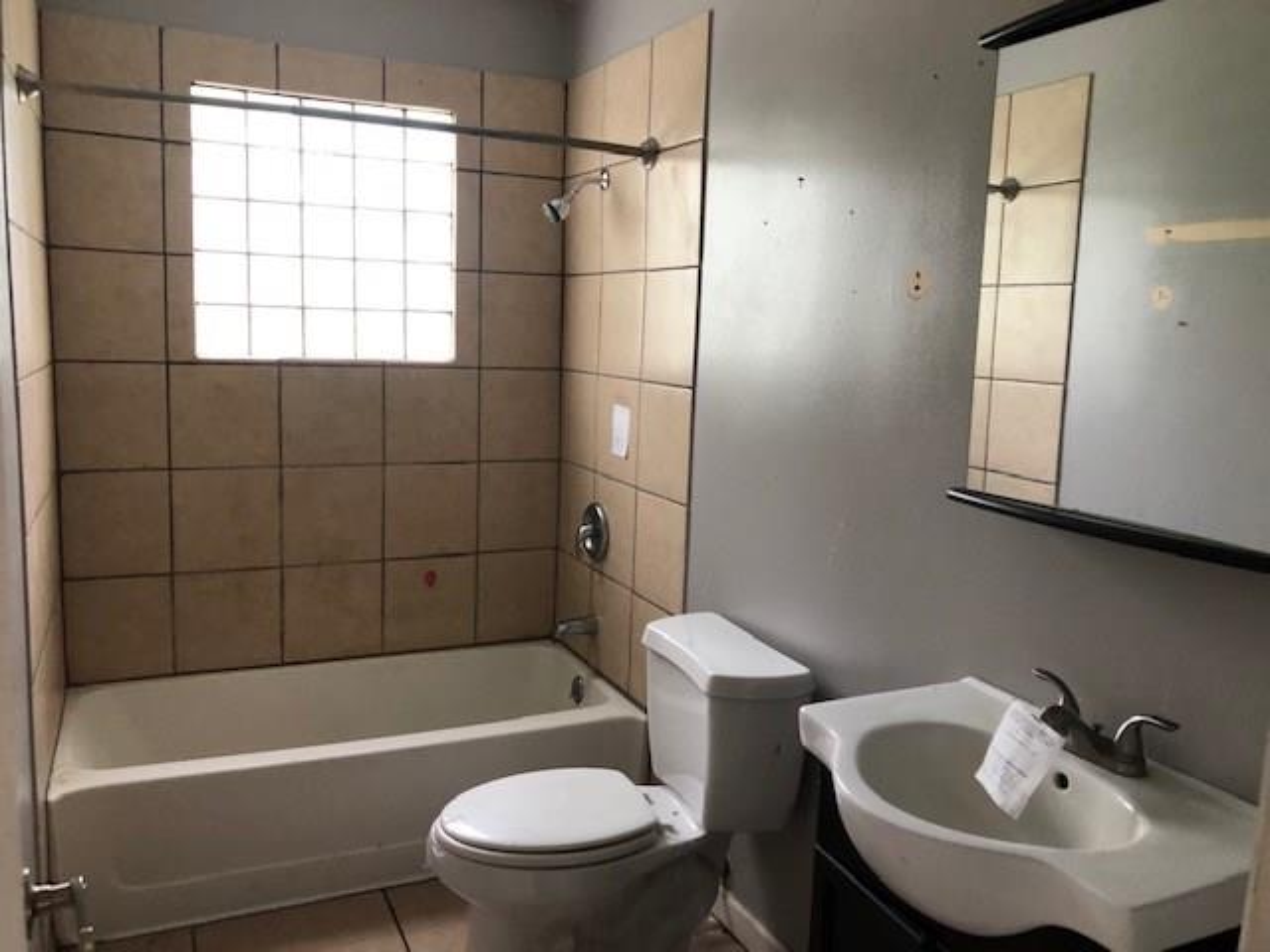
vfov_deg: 49.7
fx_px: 1027
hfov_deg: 63.4
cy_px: 476
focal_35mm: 28
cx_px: 635
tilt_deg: -9.4
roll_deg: -0.9
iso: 50
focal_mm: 3.99
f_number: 1.8
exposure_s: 1/15
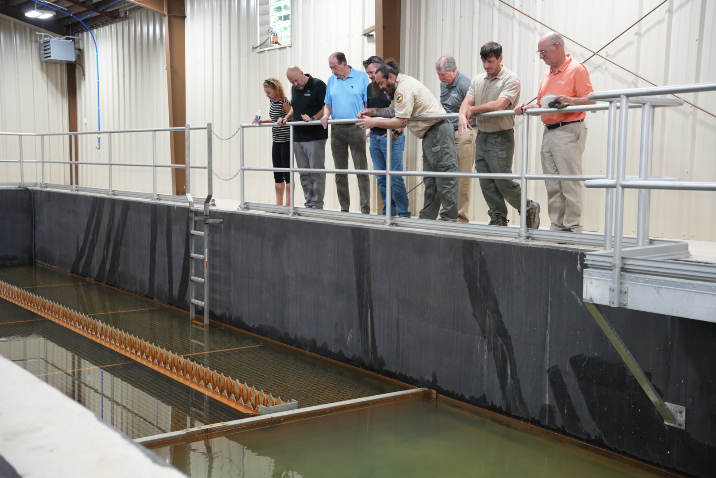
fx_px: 888
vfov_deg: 30.2
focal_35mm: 45
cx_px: 358
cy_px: 239
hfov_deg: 43.9
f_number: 4
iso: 1250
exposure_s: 1/160
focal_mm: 44.6
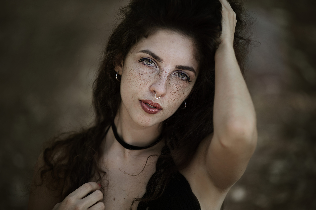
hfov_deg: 10.3
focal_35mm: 200
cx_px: 158
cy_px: 105
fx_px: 1754
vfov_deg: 6.9
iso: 200
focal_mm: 200
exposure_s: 1/320
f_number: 2.8
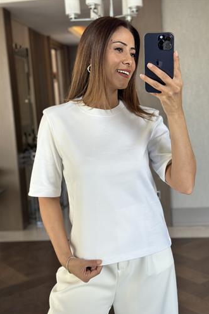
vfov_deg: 38.9
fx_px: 445
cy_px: 158
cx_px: 119
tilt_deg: -19.6
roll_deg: +4.2
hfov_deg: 26.4
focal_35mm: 51
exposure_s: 1/121
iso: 125
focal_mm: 6.86
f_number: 1.78
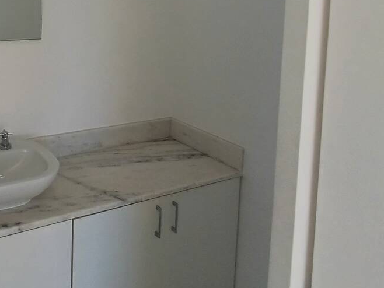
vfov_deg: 37.5
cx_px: 43
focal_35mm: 35
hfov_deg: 47.6
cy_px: 17
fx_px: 388
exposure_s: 1/120
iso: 50
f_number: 2.2
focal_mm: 1.64
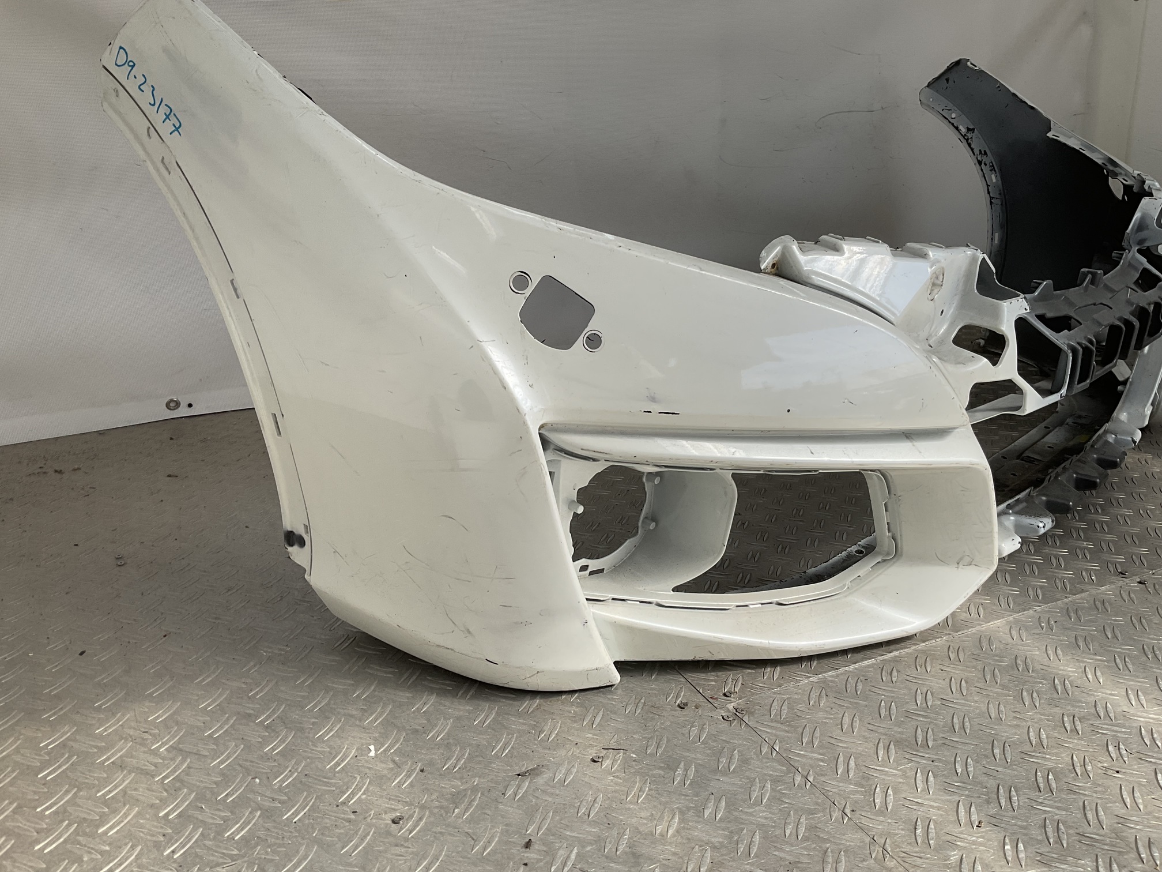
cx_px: 581
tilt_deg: -20.1
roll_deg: +0.0
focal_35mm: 29
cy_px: 436
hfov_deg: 61.7
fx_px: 973
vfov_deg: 48.2
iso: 16
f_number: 1.8
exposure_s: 1/997
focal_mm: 3
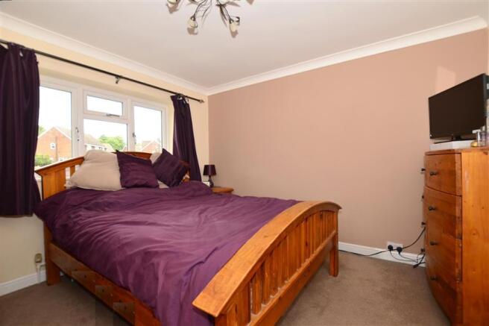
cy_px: 163
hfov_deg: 100.4
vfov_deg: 77.3
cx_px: 244
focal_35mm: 15
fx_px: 204
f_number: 5.6
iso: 200
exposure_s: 1/125
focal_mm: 10
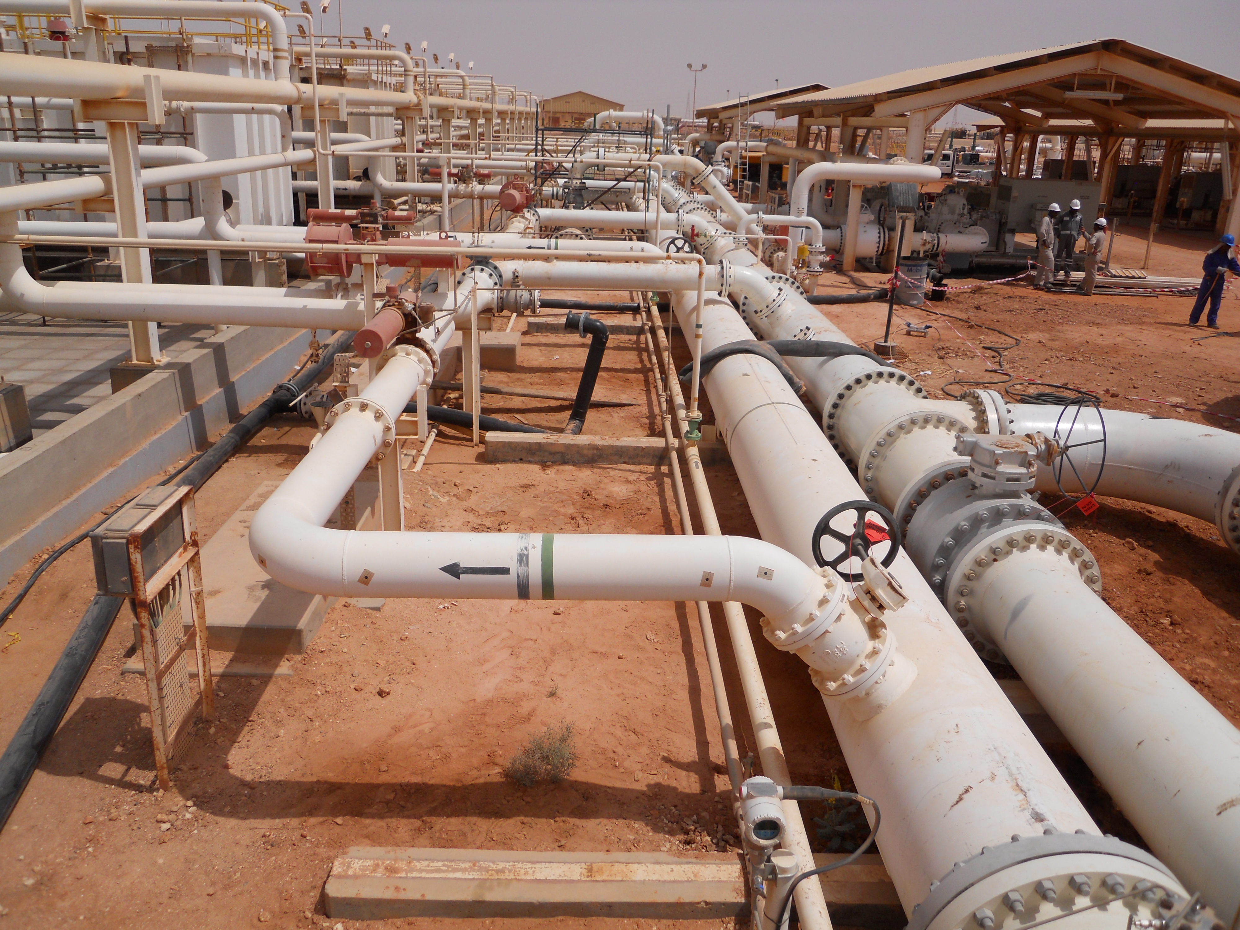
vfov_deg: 49.7
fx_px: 1003
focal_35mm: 28
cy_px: 465
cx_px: 620
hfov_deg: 63.4
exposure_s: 1/800
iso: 80
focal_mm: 5
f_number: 5.4
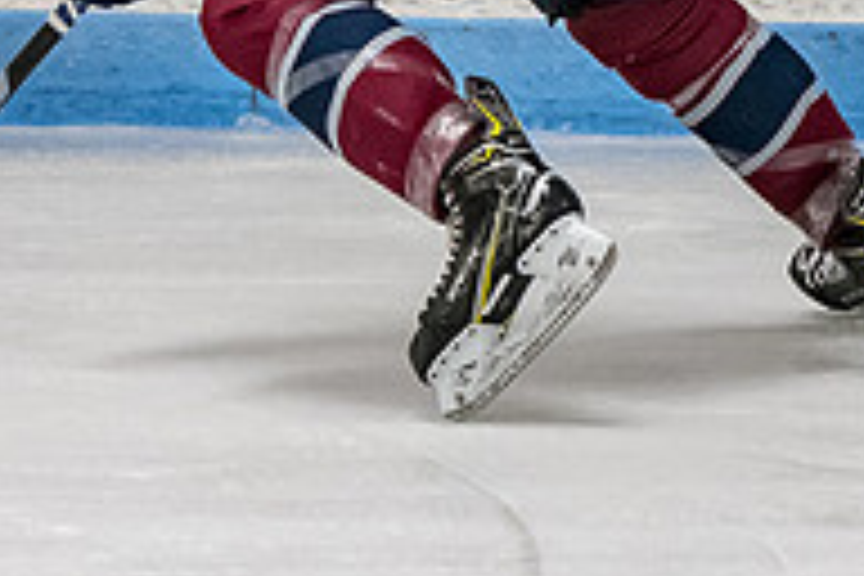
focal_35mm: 842
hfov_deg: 2.4
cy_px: -292
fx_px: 20206
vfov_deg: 1.6
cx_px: 488
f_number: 4
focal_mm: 135
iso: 2800
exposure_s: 1/800
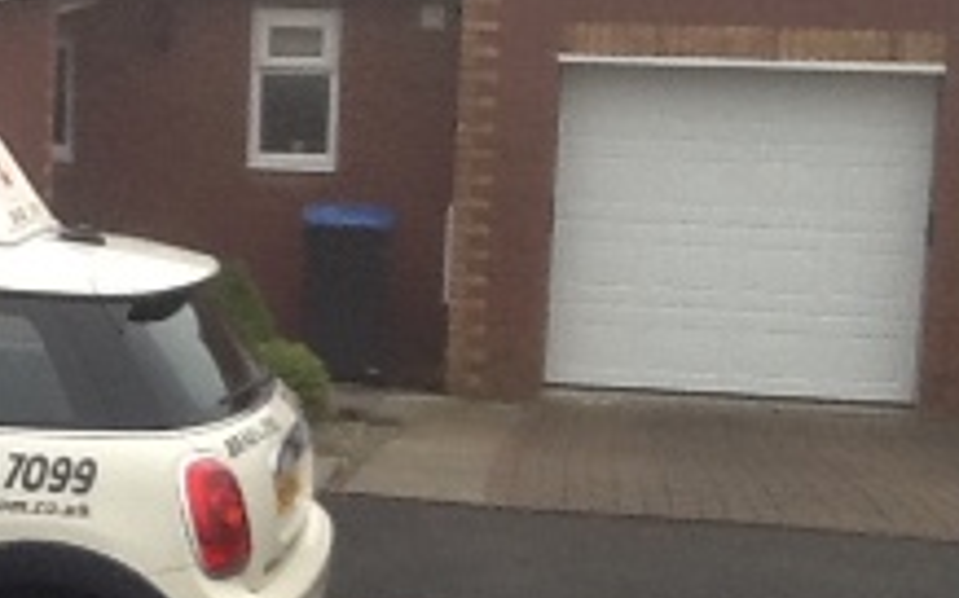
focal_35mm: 107
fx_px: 2795
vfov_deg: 12.2
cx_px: -13
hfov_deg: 18.9
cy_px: 358
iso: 50
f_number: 2.4
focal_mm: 2.03
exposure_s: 1/120
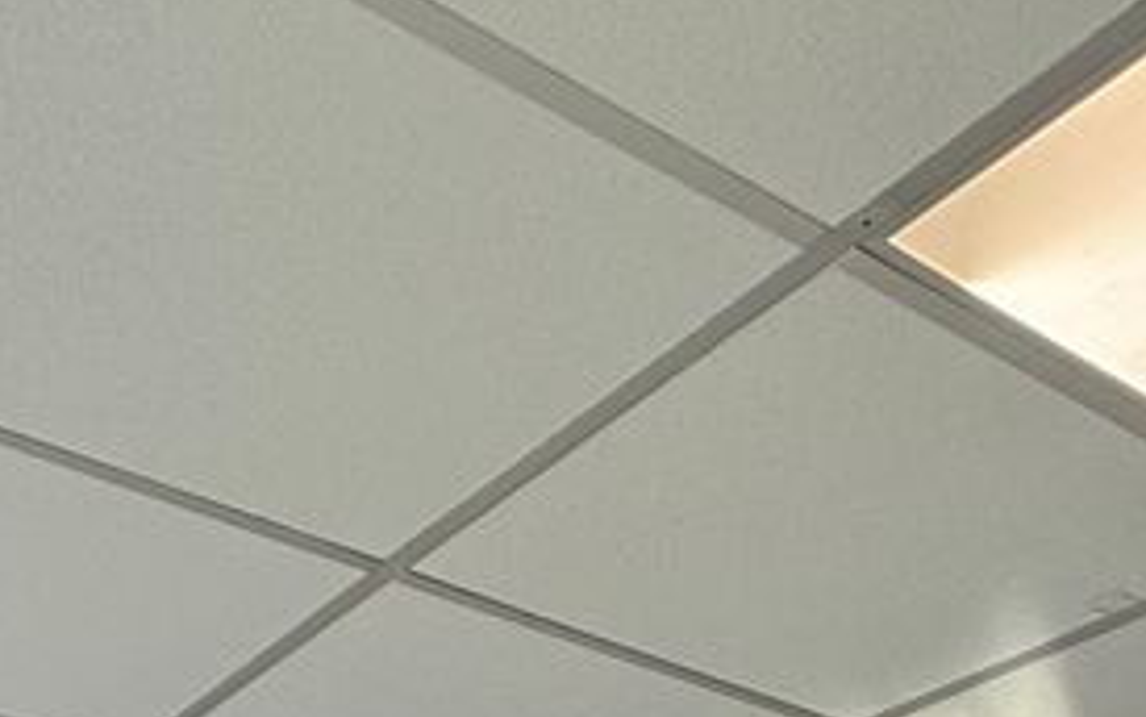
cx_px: 663
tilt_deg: -2.6
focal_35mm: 60
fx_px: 1874
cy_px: 1507
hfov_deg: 33.9
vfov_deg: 15.9
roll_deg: -1.6
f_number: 2.2
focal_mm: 2.22
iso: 100
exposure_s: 1/100
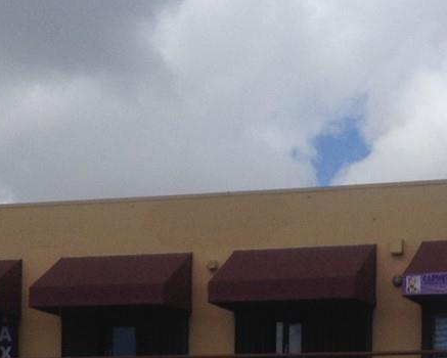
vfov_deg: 11.8
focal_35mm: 125
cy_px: 531
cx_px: 332
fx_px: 1654
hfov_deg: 15.3
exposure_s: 1/3690
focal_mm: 4.28
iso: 50
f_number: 2.4
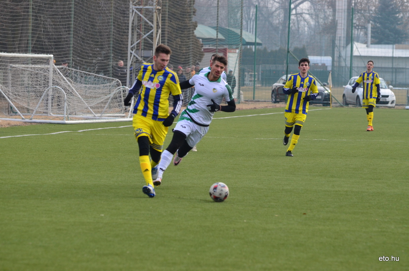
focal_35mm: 218
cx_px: 204
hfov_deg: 9.5
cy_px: 136
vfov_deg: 6.3
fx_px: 2466
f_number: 5
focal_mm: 145
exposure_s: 1/1600
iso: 800
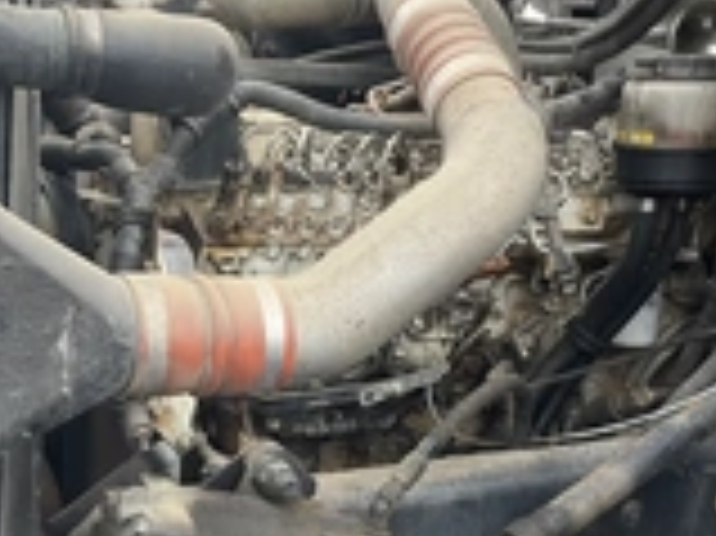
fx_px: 1509
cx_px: 284
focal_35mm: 73
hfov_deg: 26.6
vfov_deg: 19.9
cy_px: 455
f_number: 1.8
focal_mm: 3
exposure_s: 1/250
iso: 25
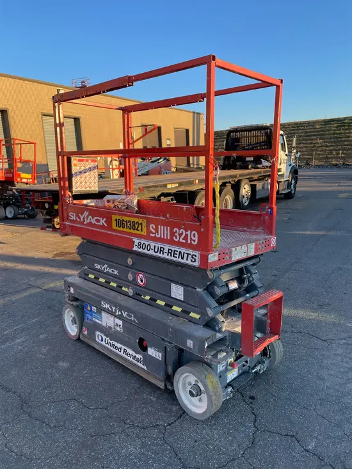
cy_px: 234
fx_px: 352
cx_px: 176
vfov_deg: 67.3
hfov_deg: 53.1
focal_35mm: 26
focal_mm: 4.2
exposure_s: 1/1014
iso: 50
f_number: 1.6
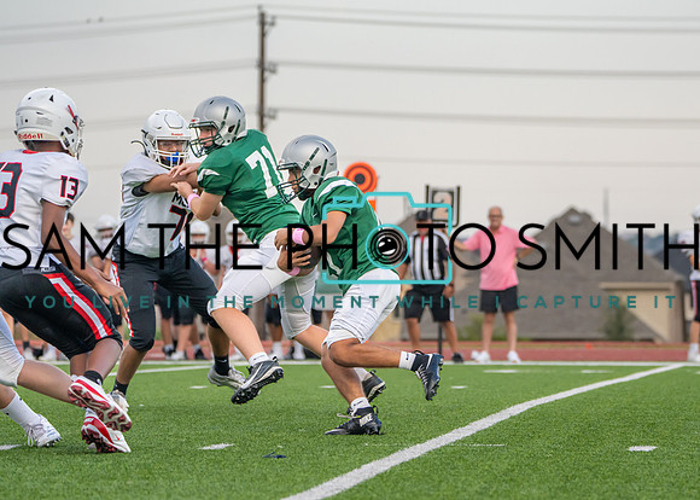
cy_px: 234
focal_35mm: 241
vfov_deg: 6.0
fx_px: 4793
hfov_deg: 8.4
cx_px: 441
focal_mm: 189
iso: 1000
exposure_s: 1/1600
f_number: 5.6
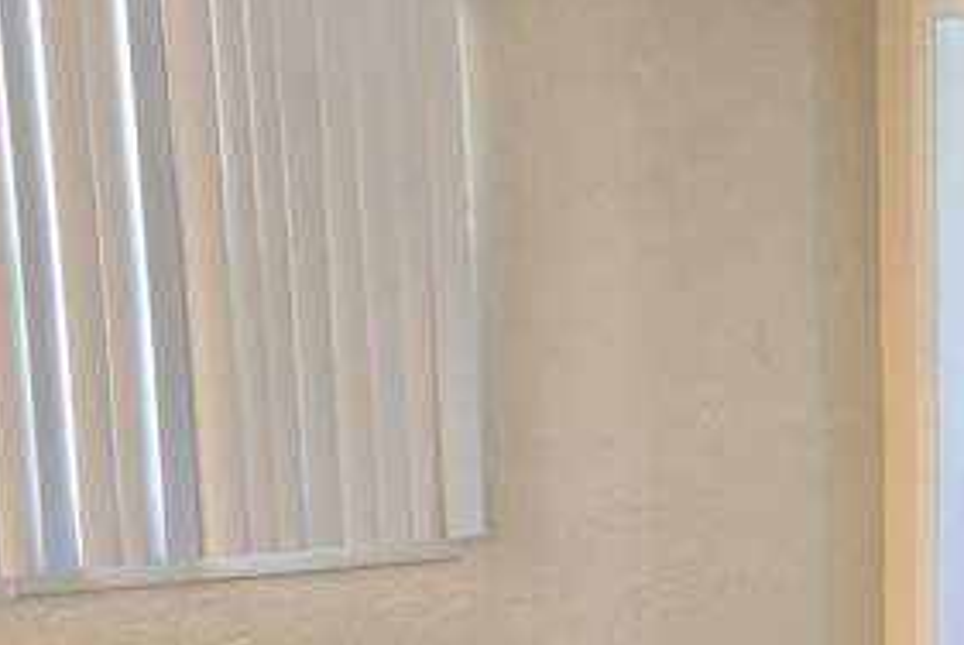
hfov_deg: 26.5
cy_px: 580
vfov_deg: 19.7
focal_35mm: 68
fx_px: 1823
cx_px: 1136
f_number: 1.8
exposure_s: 1/120
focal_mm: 5.4
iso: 200
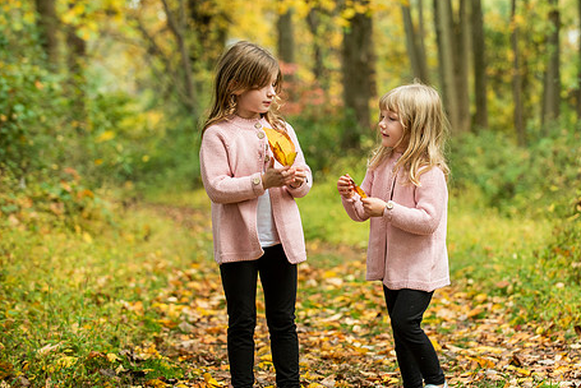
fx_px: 1954
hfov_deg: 16.9
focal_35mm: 121
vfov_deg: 11.3
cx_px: 363
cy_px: 179
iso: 640
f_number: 4
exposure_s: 1/125
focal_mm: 95
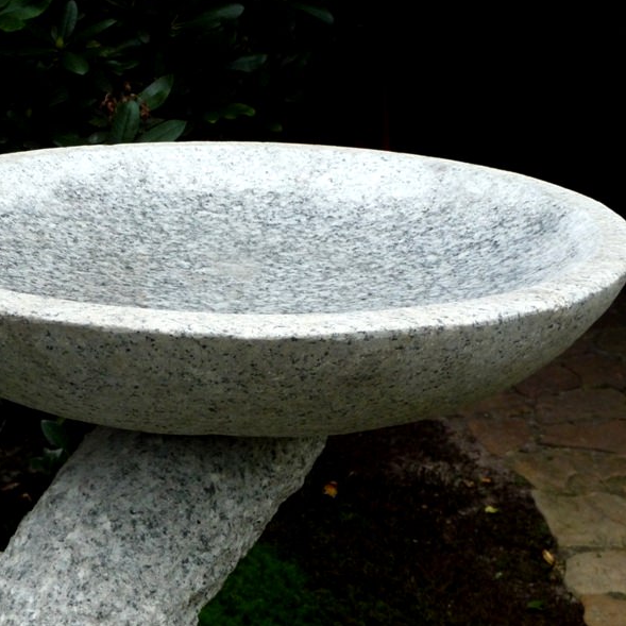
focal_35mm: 66
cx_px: 219
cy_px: 311
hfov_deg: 26.0
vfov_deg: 26.1
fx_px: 1350
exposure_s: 1/40
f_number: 4.3
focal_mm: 9.3
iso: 400
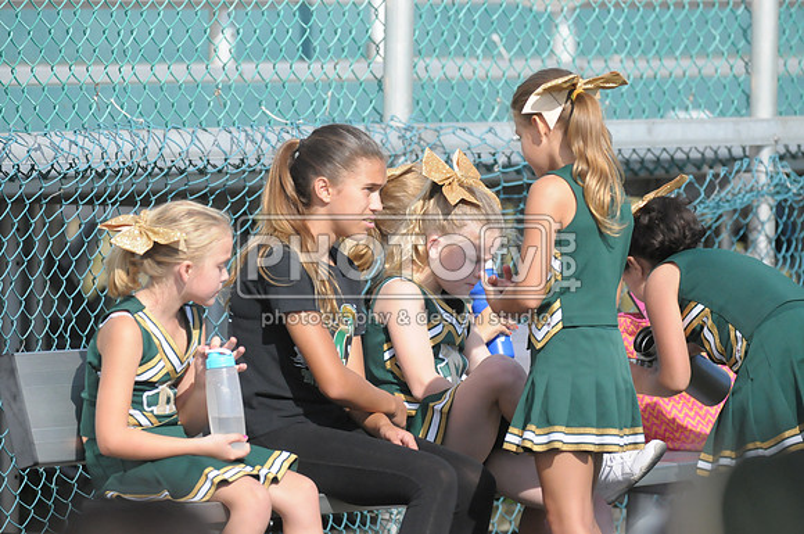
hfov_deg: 5.7
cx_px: 402
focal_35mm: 360
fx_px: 8029
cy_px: 267
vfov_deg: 3.8
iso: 1600
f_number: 4
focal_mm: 240
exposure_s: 1/6400
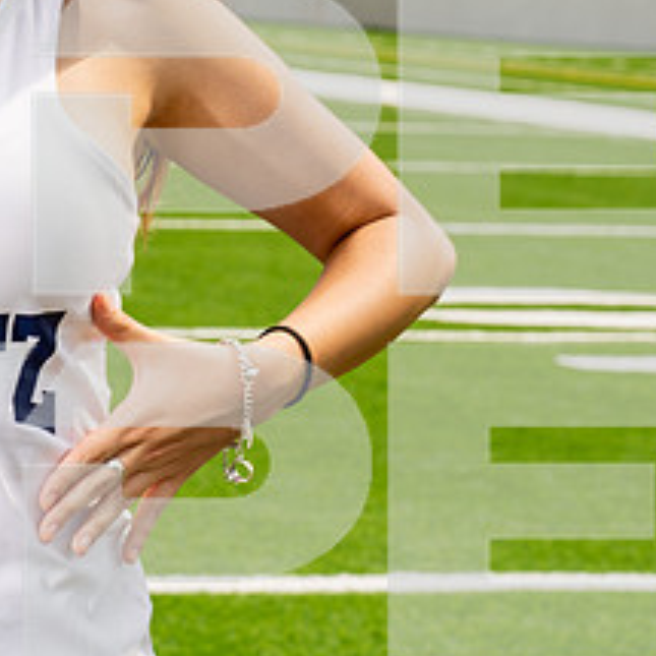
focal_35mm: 173
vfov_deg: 10.1
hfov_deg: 10.0
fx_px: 3709
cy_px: 136
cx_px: -27
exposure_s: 1/250
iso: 100
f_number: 8
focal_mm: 70
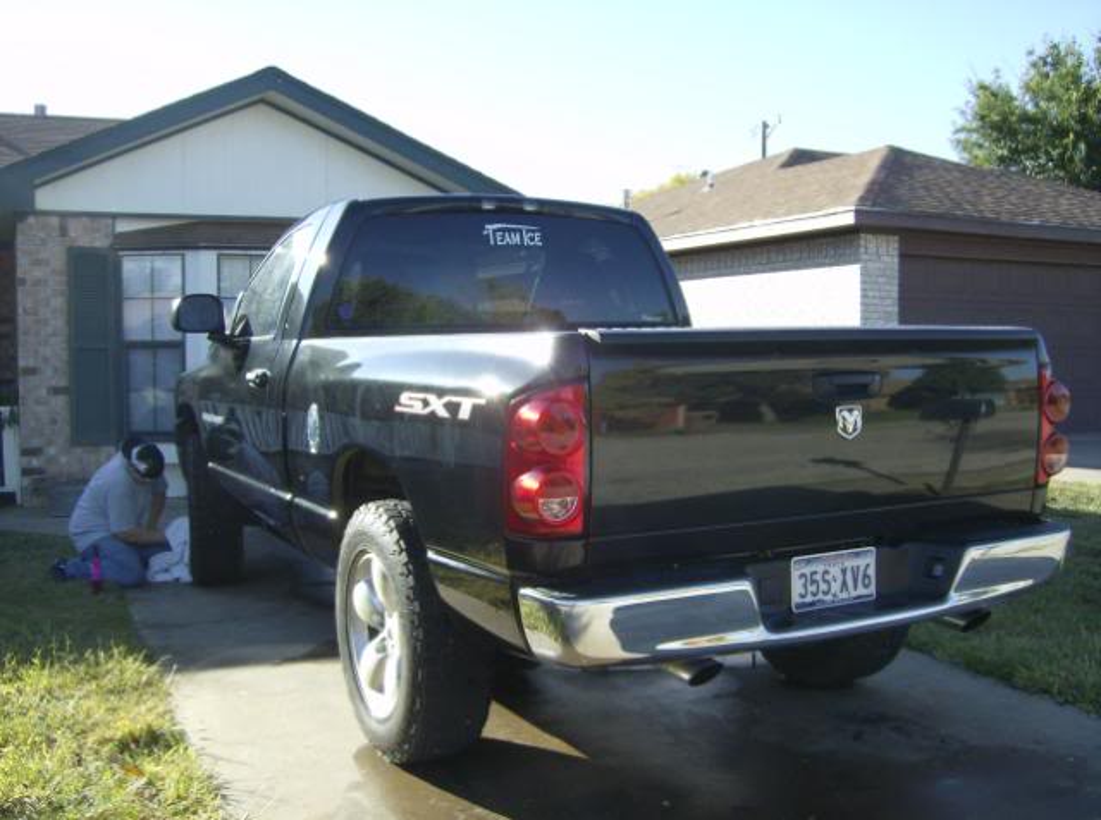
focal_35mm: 36
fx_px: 1142
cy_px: 410
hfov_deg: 51.5
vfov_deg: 39.5
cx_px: 550
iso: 100
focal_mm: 6
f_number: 4.7
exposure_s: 1/235
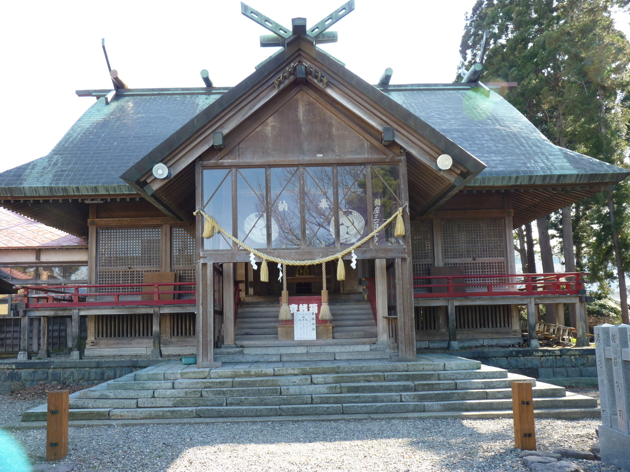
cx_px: 315
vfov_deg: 40.7
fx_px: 637
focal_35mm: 35
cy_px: 236
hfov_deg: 52.6
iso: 80
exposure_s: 1/100
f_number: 3
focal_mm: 6.2
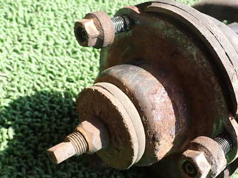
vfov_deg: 31.5
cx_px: 152
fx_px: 316
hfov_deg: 40.9
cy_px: 98
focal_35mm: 46
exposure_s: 1/200
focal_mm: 5.4
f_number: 3.2
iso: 100
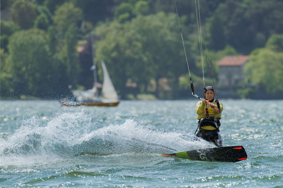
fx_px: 3144
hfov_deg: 5.2
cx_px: 142
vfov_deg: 3.4
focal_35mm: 400
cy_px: 94
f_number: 6.3
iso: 1100
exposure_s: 1/2500
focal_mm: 400
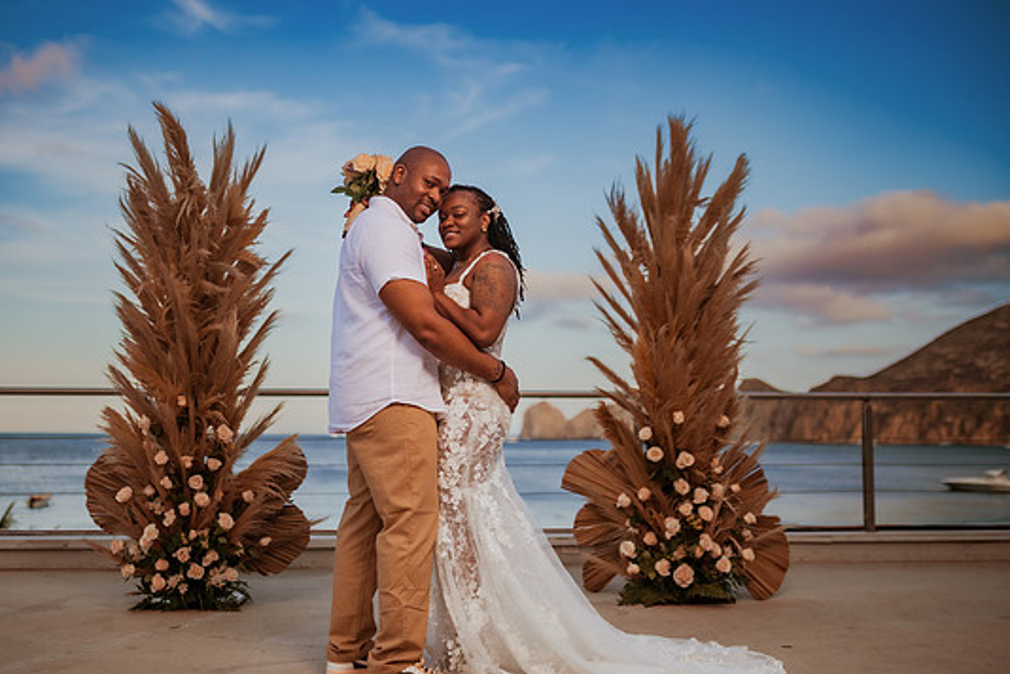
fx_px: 1066
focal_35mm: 38
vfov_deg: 35.0
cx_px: 467
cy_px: 358
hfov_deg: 50.7
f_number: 1.6
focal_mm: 35
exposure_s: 1/8000
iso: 125
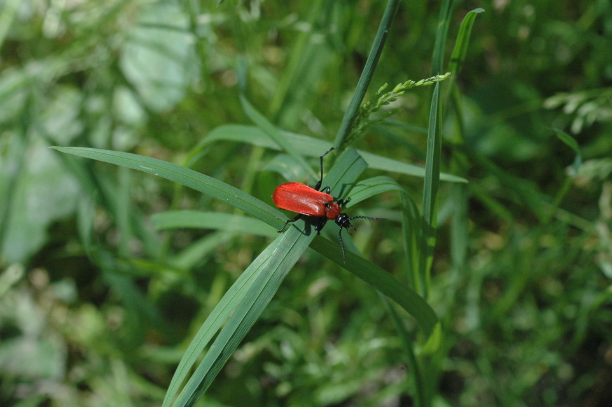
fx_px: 2039
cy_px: 204
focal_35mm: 120
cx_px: 306
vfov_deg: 11.4
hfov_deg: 17.1
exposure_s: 1/500
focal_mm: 80
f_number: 11
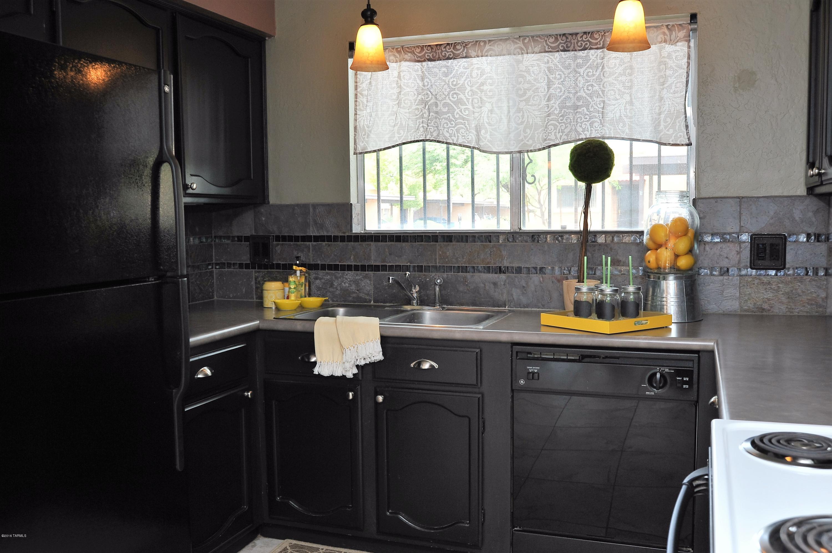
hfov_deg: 54.5
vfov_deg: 37.8
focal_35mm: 35
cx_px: 416
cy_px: 276
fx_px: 808
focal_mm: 35
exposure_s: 1/50
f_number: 9
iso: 640
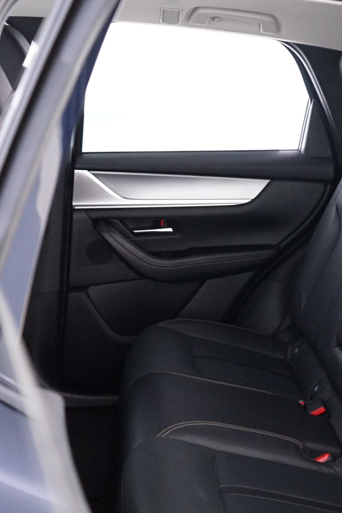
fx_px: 783
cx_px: 295
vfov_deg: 36.0
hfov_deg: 24.1
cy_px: 321
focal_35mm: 55
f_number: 4
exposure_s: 1/5
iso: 4000
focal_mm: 29
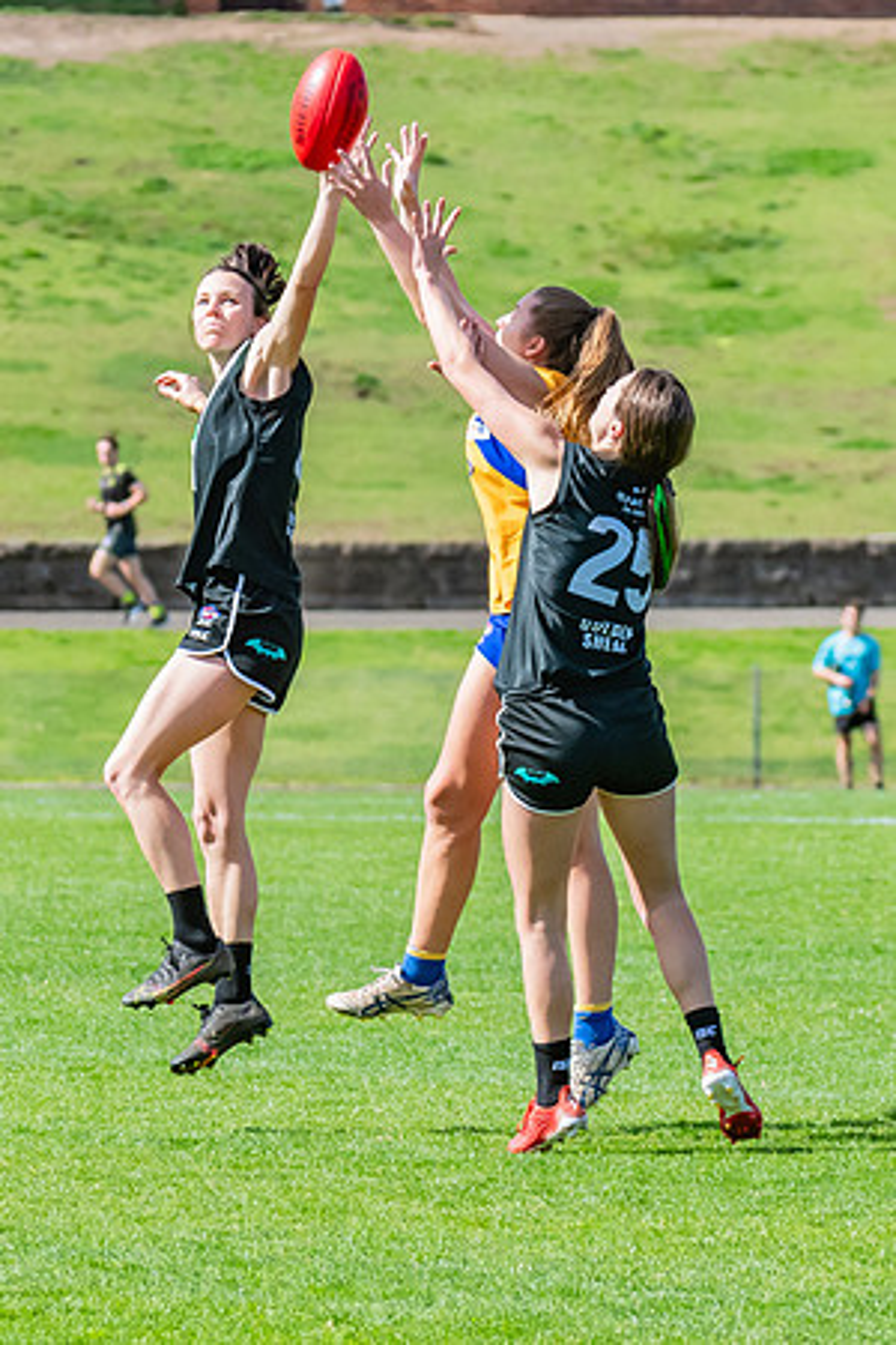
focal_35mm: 469
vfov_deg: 4.4
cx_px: 636
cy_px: 565
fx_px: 17526
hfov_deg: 2.9
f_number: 8
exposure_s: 1/1600
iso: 800
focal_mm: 195
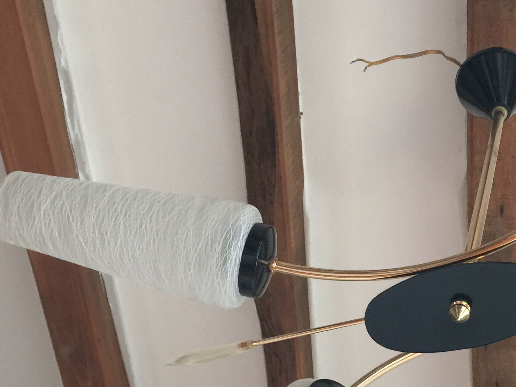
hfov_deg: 31.4
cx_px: 483
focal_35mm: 58
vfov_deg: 24.6
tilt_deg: +57.1
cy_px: 333
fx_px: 865
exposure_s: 1/33
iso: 64
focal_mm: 4.15
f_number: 2.2
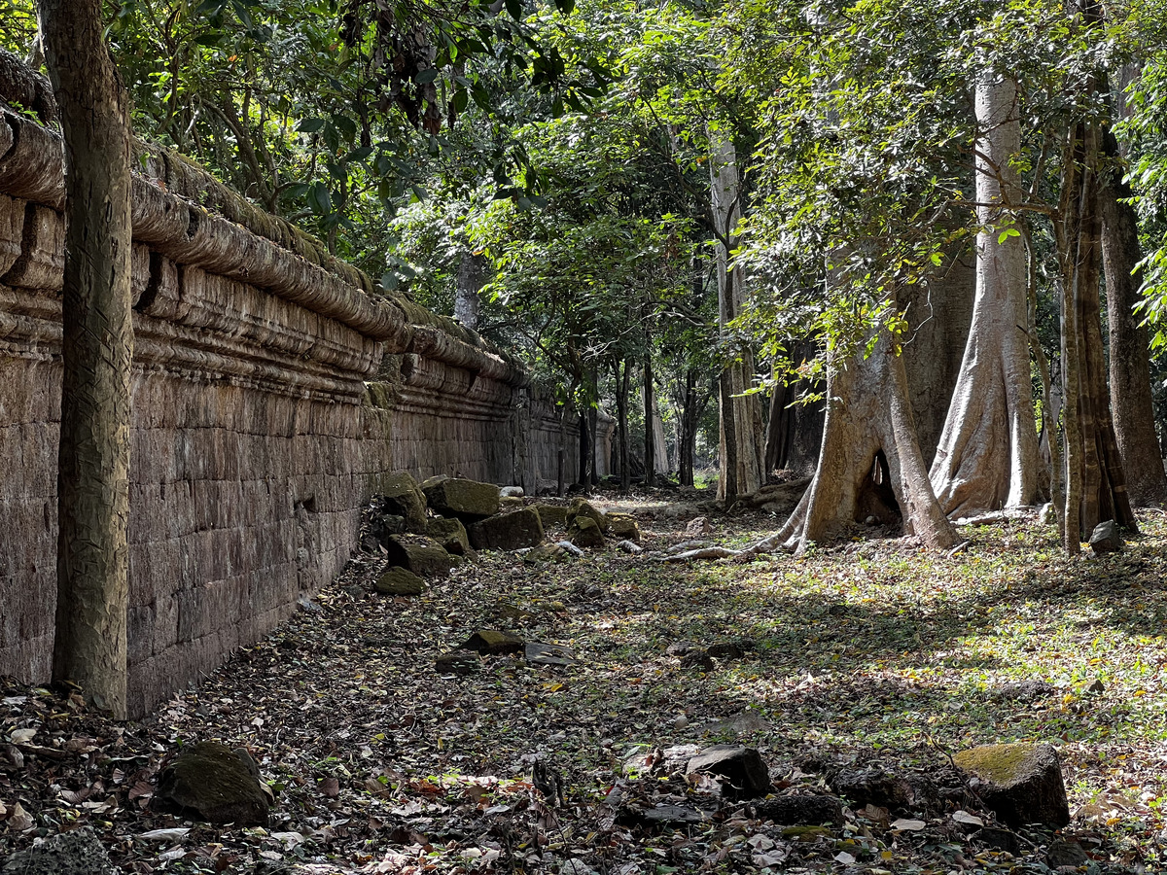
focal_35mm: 77
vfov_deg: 19.1
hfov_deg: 25.3
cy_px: 438
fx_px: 2596
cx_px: 584
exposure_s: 1/99
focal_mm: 9
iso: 50
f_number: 2.8
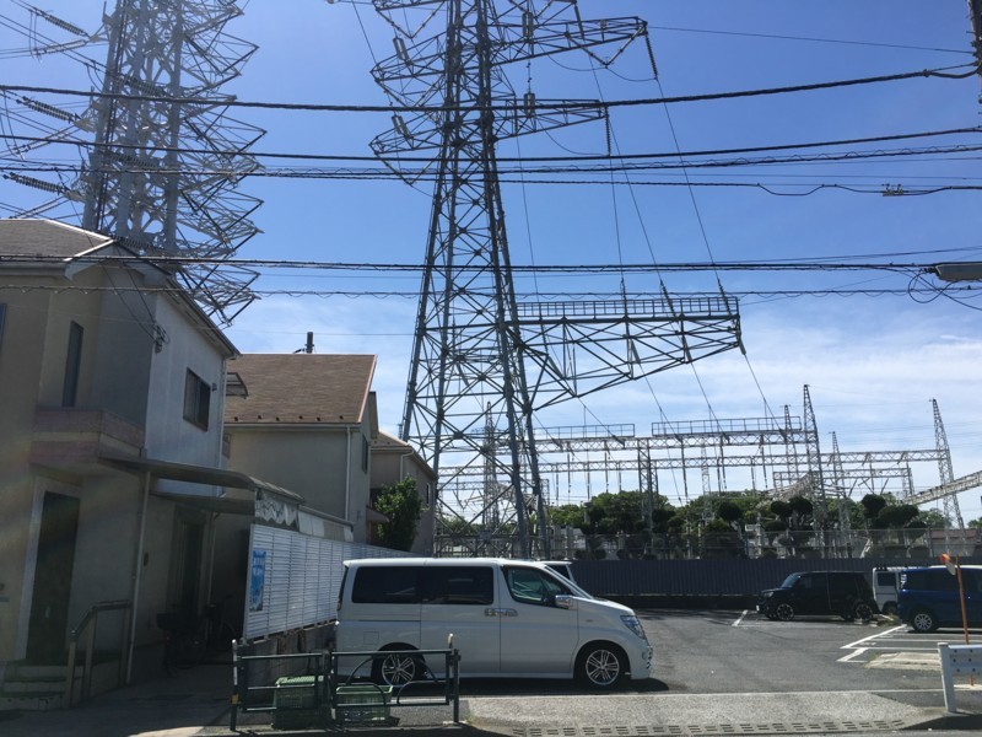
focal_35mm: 29
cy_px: 368
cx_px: 491
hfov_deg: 61.7
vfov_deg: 48.2
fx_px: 823
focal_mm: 4.15
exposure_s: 1/2262
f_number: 2.2
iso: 25
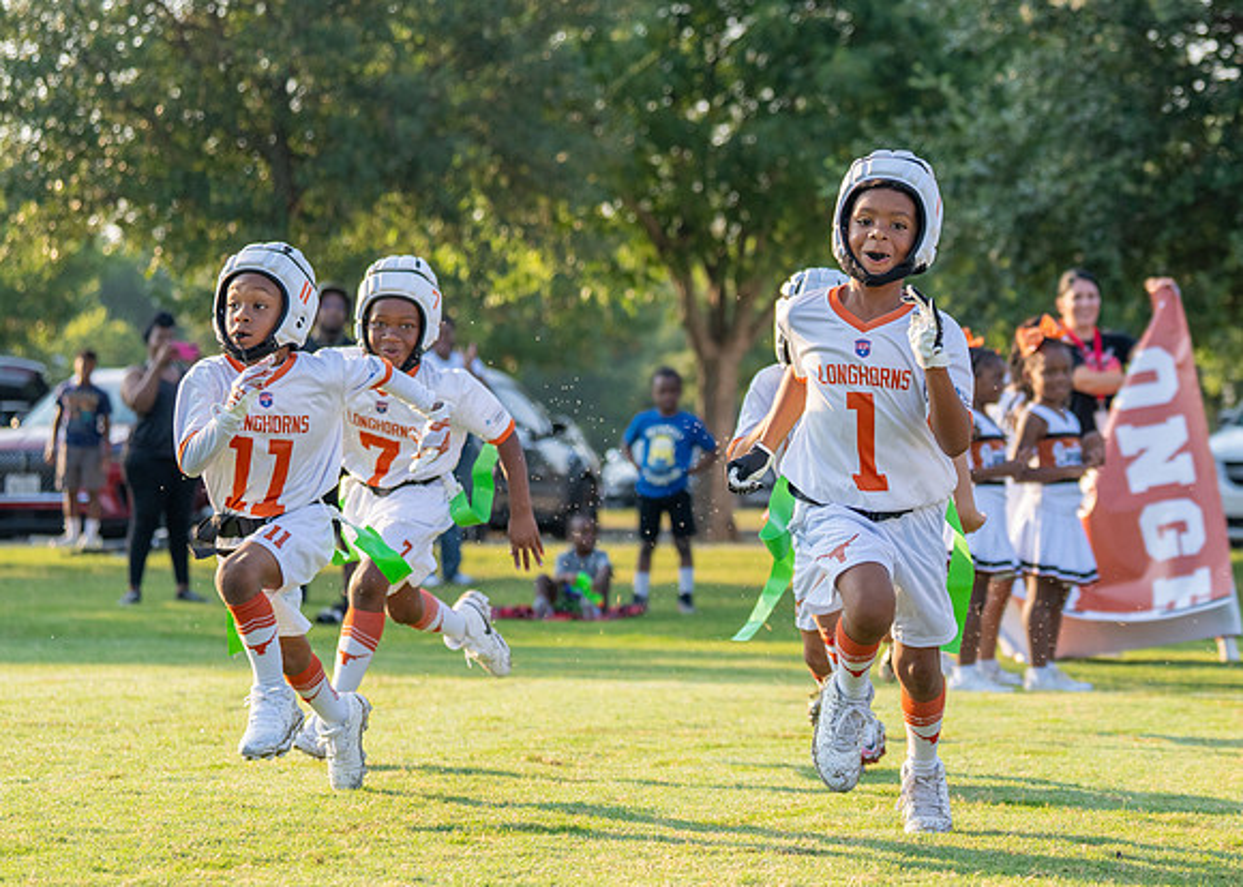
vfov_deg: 12.7
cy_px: 377
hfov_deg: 17.6
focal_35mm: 113
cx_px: 862
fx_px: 3996
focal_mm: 70
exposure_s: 1/2000
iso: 400
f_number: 2.8
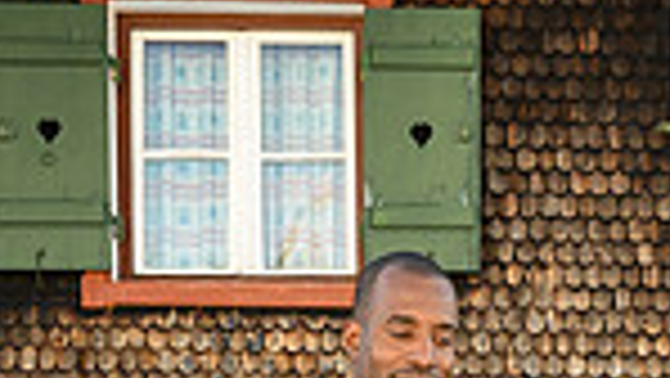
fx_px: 2311
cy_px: 770
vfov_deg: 8.8
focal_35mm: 130
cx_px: 612
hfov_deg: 16.3
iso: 200
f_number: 5.6
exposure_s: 1/125
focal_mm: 32
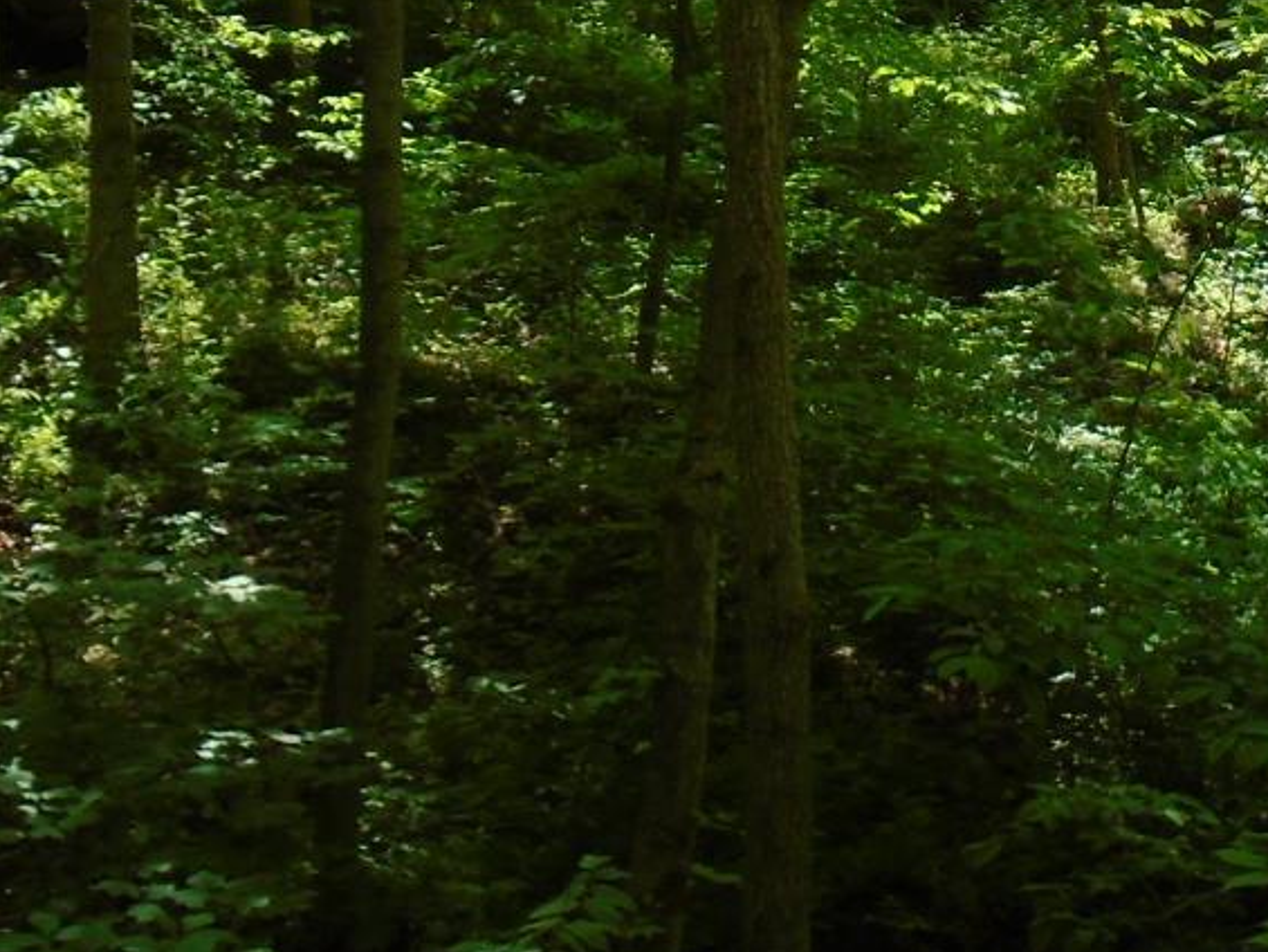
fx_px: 2528
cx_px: 1212
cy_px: -129
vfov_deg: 20.2
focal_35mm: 69
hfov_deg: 26.9
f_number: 3.2
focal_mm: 4.6
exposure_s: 1/160
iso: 100
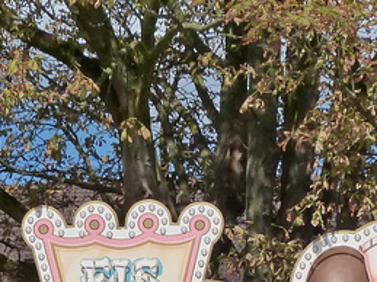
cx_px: 186
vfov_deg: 10.2
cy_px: 544
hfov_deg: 14.6
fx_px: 1470
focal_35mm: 135
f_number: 5.6
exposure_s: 1/1000
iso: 160
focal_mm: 6.2
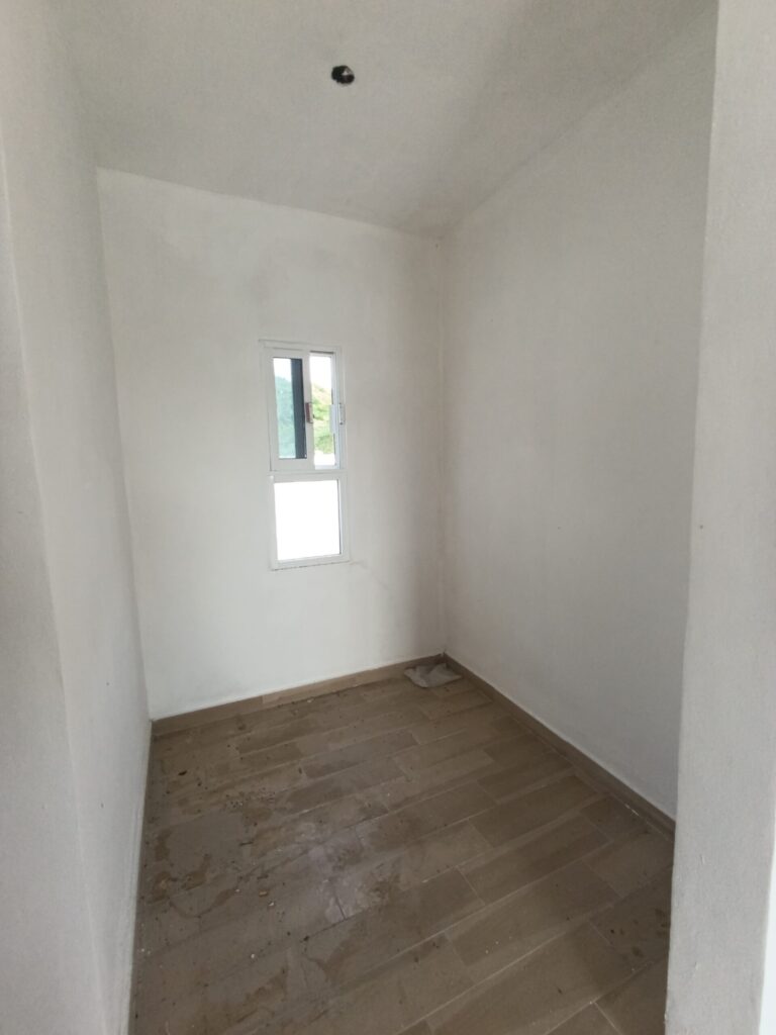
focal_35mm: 16
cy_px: 518
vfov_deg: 94.5
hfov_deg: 78.1
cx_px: 388
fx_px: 478
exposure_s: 1/60
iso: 160
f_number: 2.2
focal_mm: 1.65
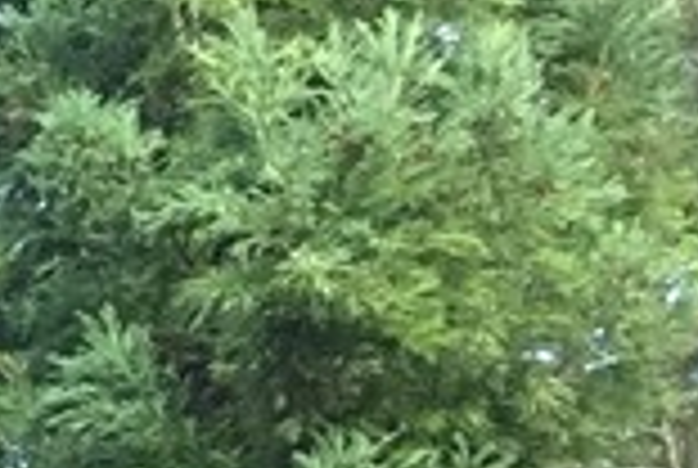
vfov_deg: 5.6
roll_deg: +4.2
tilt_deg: +20.3
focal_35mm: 233
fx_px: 4526
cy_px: 1400
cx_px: -1806
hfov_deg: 7.2
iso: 40
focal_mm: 4.15
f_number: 2.2
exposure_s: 1/30
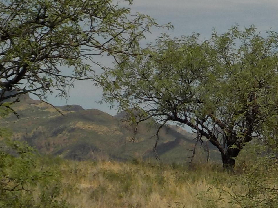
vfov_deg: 10.1
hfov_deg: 13.1
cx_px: 340
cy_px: 150
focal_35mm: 147
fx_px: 1180
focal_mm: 6.4
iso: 125
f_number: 4.2
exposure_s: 1/1600
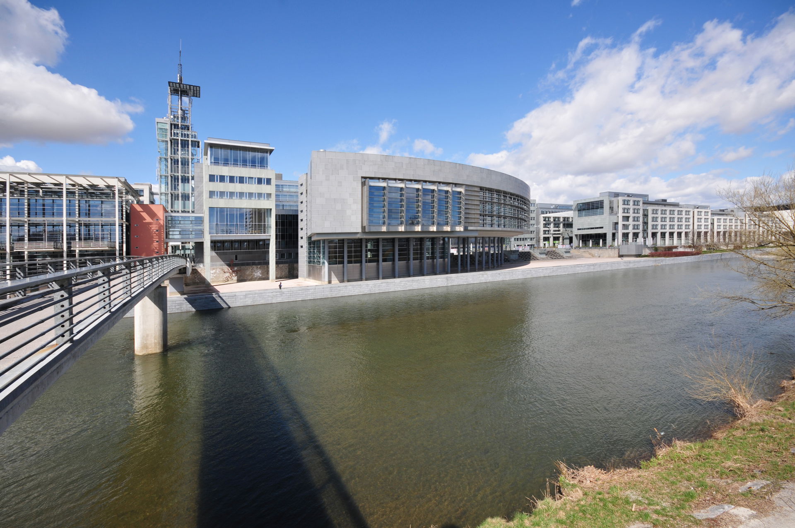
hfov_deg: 100.5
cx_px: 398
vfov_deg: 77.2
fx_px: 331
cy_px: 264
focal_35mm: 15
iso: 200
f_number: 9
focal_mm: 10
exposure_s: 1/320
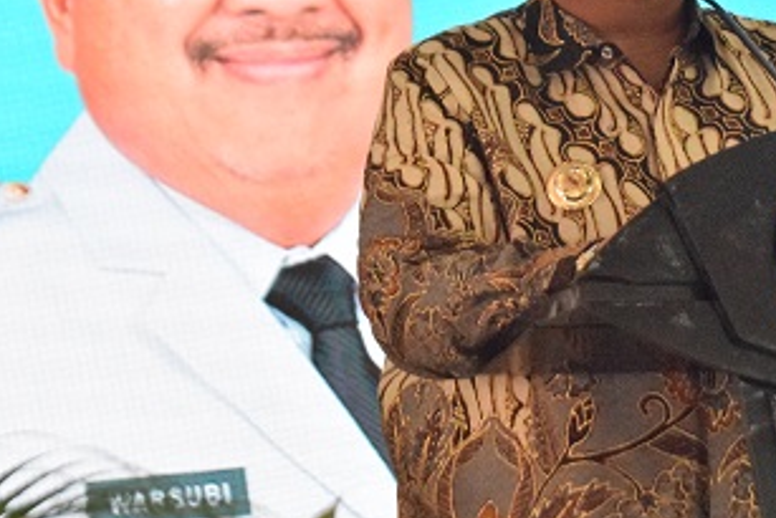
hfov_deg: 4.8
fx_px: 9211
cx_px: 629
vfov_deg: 3.2
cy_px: 150
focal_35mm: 427
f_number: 4.8
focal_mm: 125
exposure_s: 1/500
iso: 5000
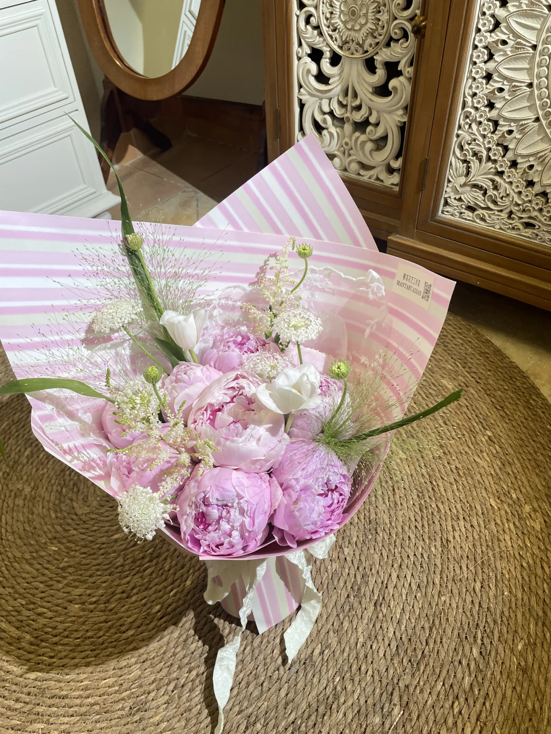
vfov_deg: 67.3
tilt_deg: -43.9
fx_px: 552
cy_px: 367
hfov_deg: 53.1
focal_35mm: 26
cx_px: 276
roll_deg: +5.0
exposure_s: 1/100
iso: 100
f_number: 1.6
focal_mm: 4.2
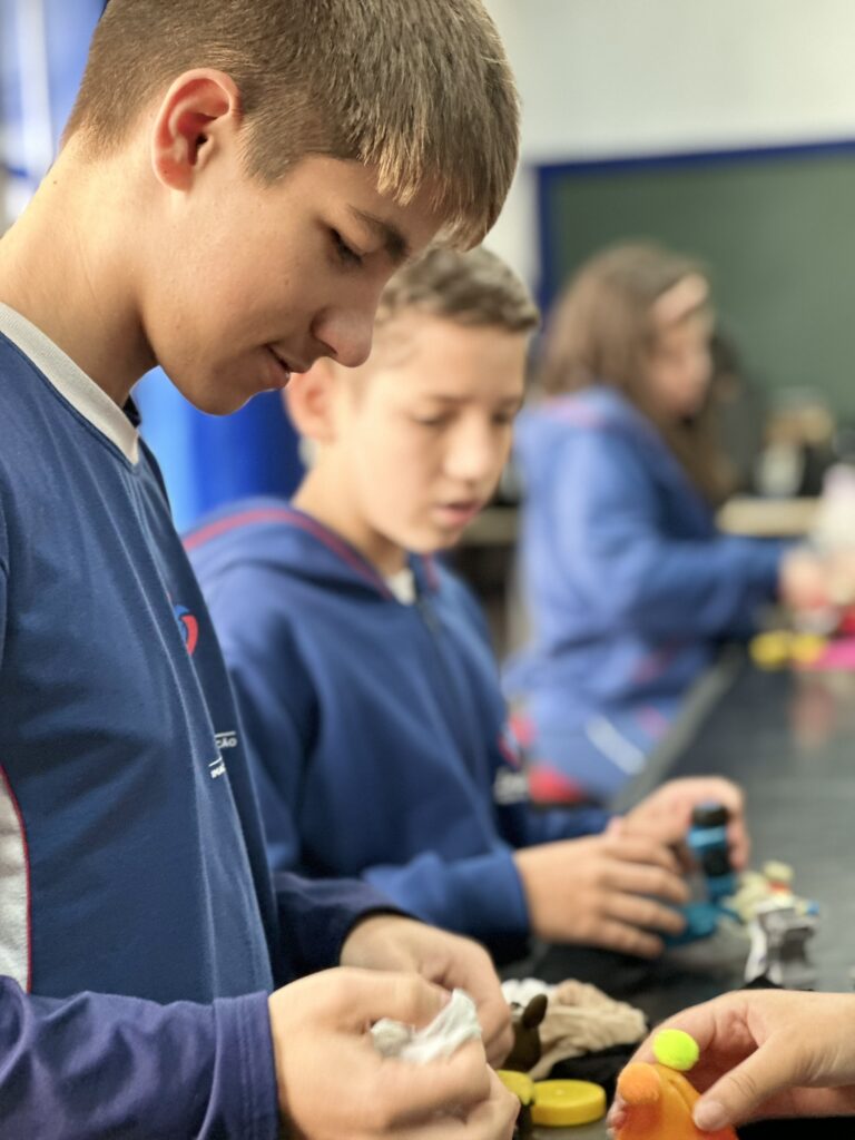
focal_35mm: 77
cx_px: 428
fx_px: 2536
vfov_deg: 25.3
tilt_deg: -1.5
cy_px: 570
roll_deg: +3.4
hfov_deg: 19.1
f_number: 2.8
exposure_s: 1/40
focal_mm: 9
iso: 250
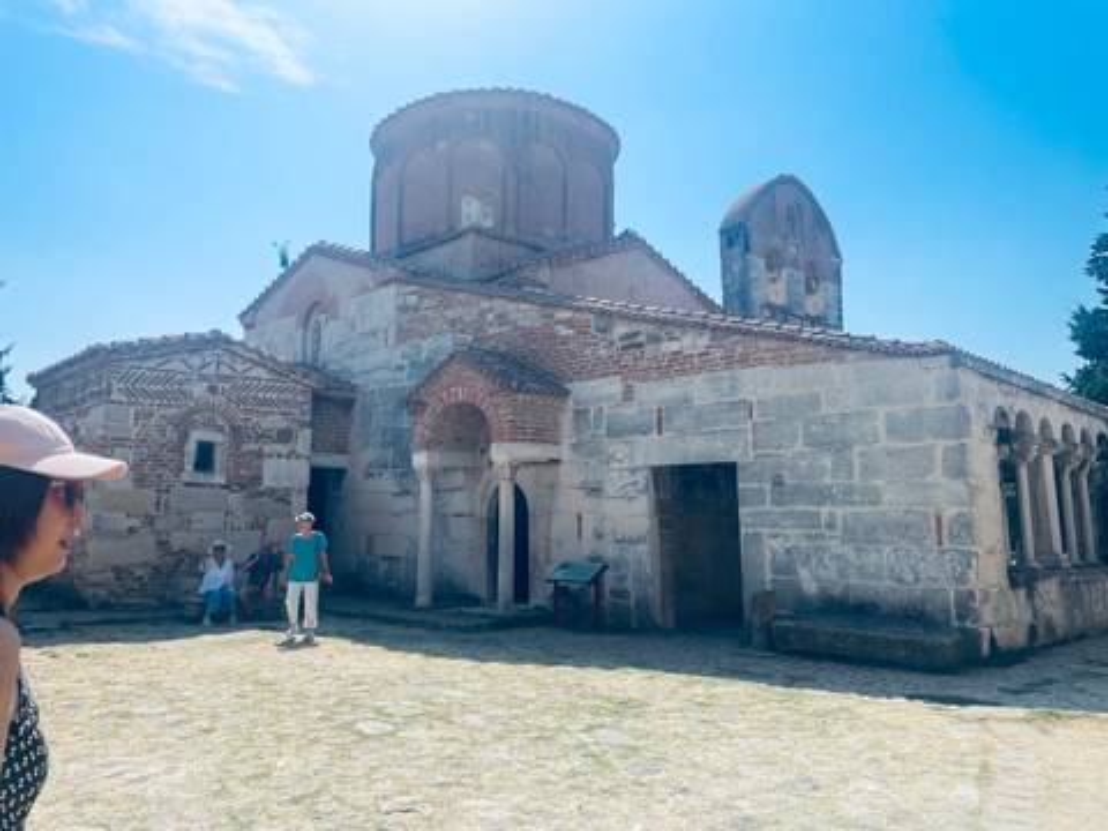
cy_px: 416
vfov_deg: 53.1
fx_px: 832
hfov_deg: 67.3
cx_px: 554
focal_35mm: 26
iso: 32
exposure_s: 1/3205
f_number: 1.6
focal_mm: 4.2
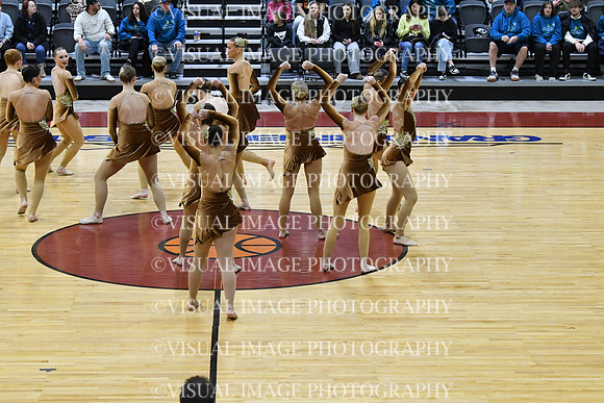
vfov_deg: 13.0
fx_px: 1762
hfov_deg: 19.5
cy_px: 202
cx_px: 302
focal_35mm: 105
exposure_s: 1/400
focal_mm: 70
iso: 5000
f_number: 4
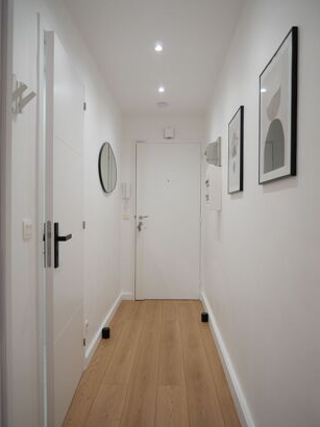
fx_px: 308
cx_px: 155
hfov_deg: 54.8
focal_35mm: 25
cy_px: 211
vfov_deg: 69.4
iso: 200
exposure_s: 1/30
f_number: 3.5
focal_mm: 12
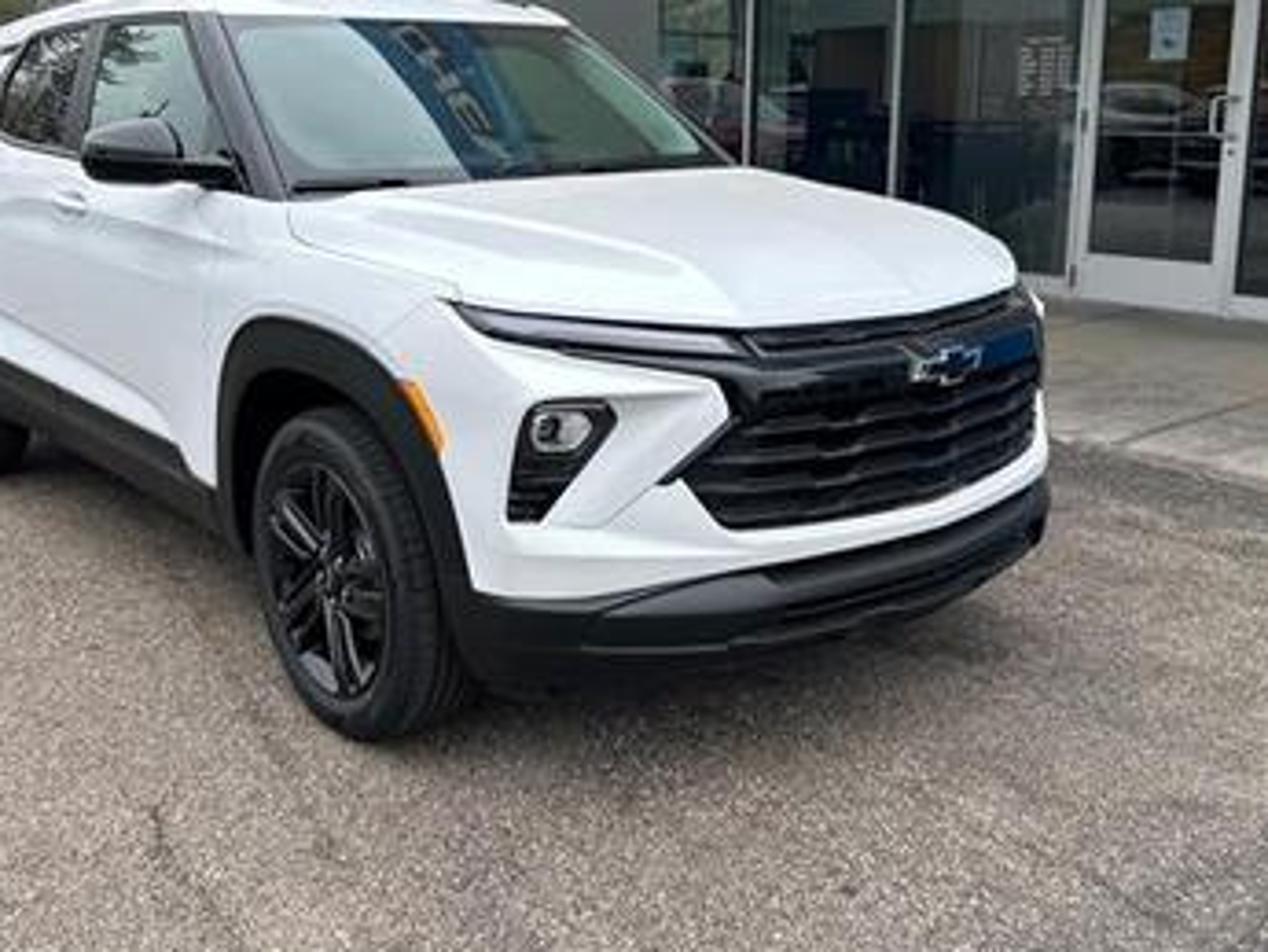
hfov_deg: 48.8
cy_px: 342
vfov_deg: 37.5
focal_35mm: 38
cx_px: 537
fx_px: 1392
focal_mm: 5.7
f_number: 1.5
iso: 50
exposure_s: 1/1779
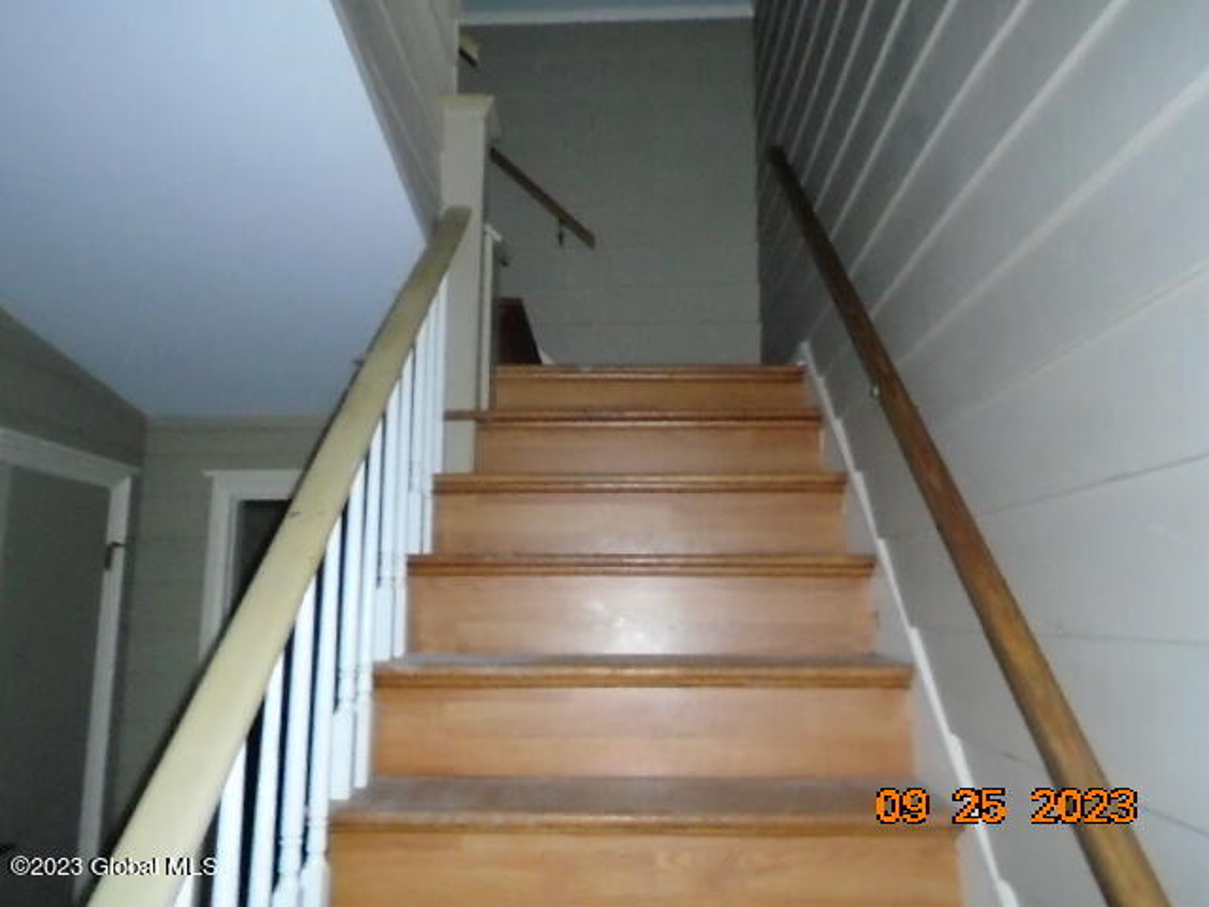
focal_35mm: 26
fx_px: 908
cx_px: 604
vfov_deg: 53.1
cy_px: 454
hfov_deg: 67.3
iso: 1600
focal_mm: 4.6
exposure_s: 1/30
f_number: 8
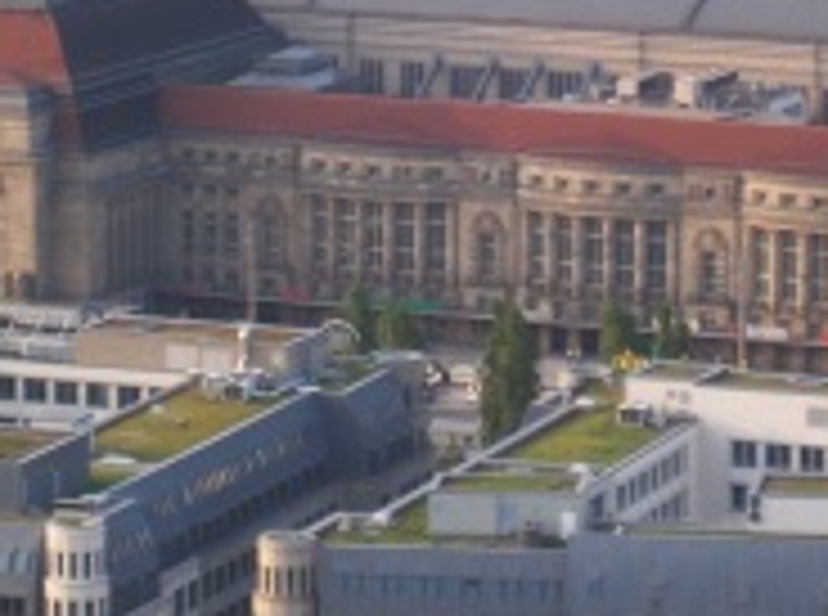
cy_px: -45
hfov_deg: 6.8
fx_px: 7014
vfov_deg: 5.0
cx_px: 432
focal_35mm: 294
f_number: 4.8
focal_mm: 18.6
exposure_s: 1/125
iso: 80
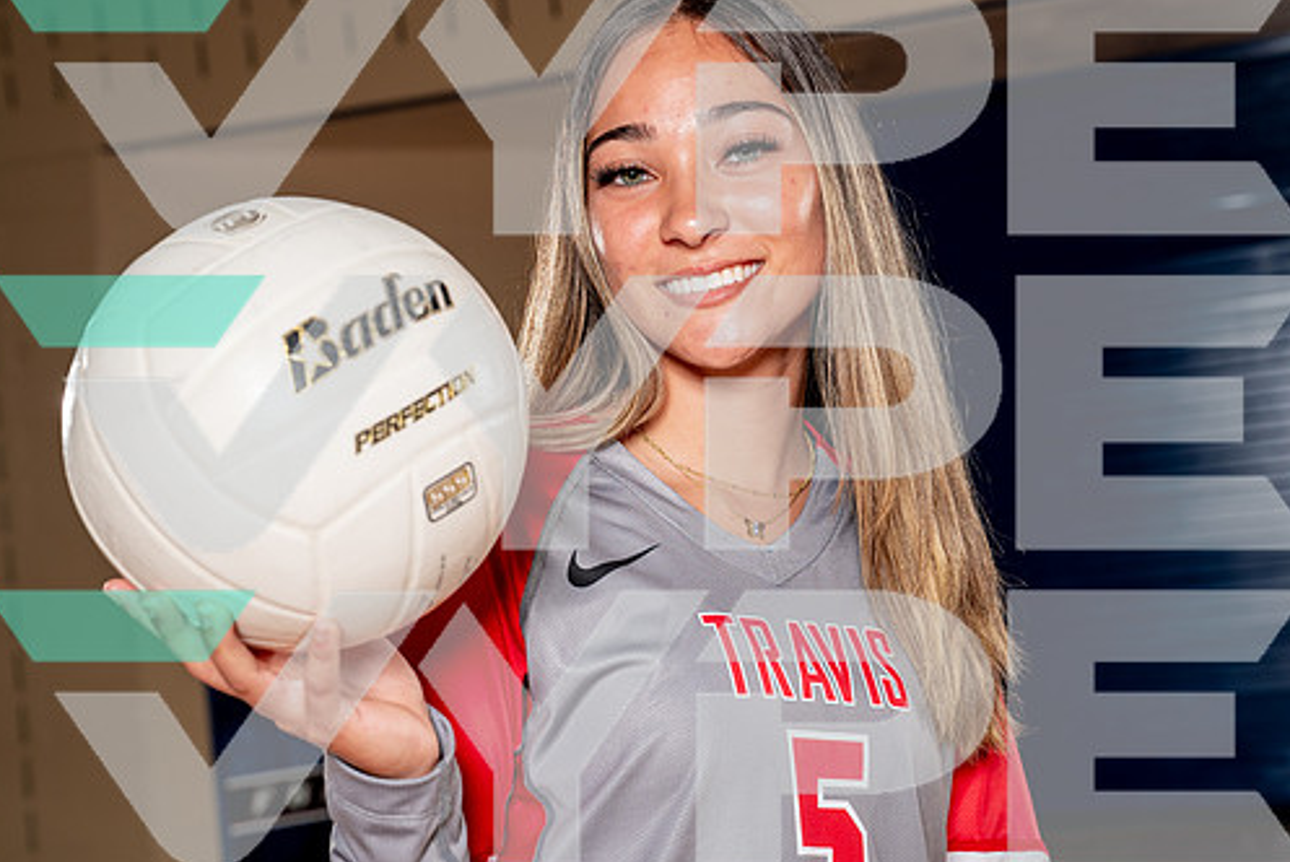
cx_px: 654
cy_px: 414
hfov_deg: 31.9
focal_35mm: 63
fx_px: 2259
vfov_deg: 21.6
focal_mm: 54
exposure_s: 1/250
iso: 200
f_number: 5.6
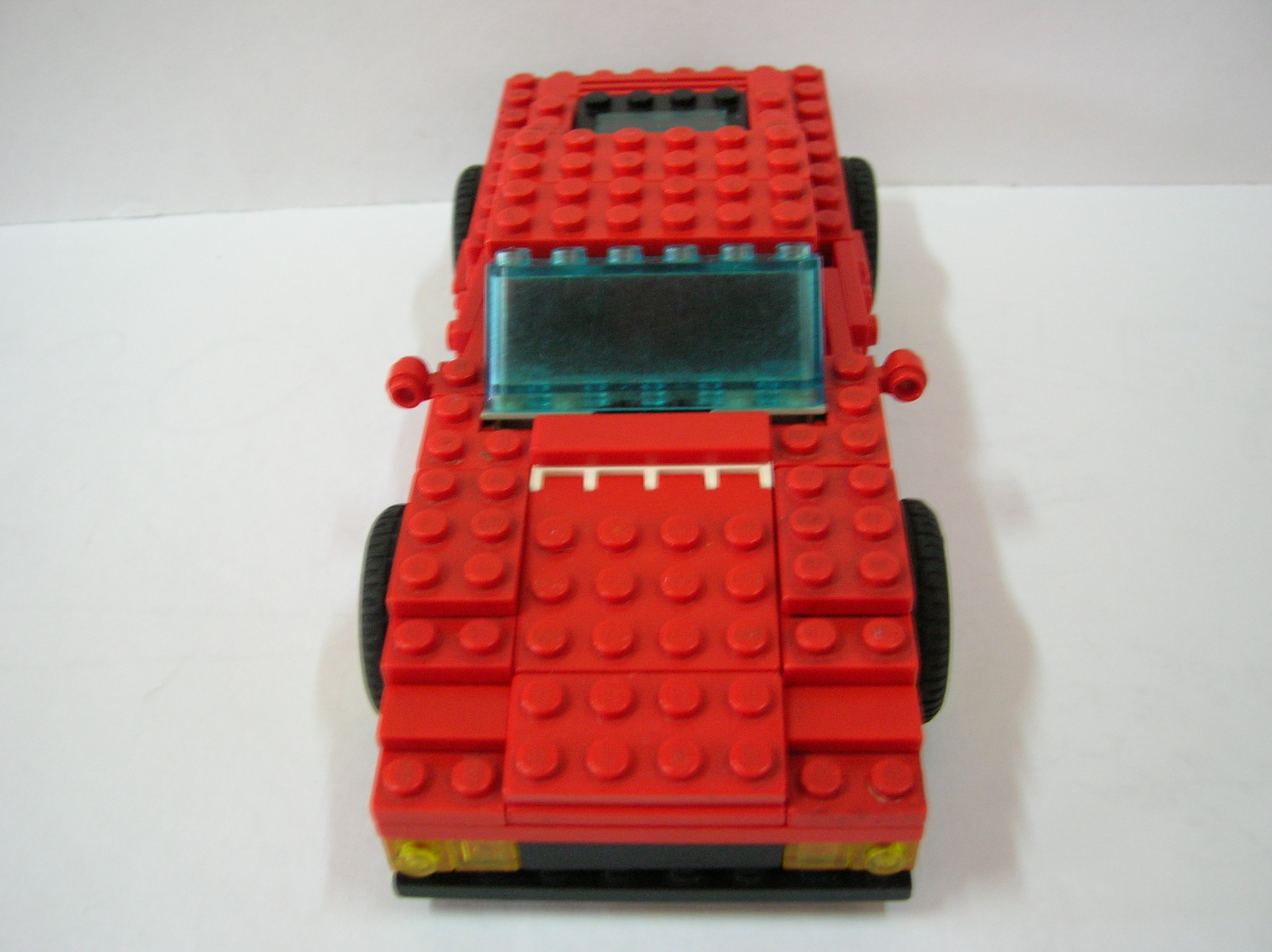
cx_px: 636
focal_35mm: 36
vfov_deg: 39.6
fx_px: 1322
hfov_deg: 51.4
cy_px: 476
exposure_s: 1/4.9
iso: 100
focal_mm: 6
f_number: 2.9
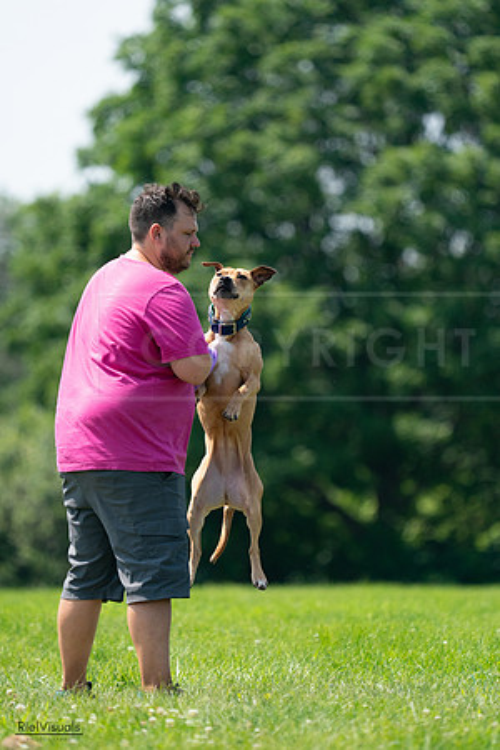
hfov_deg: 3.2
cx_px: 250
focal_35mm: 433
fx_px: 9020
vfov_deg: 4.8
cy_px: 375
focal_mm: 433
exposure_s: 1/4000
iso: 2000
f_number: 6.3
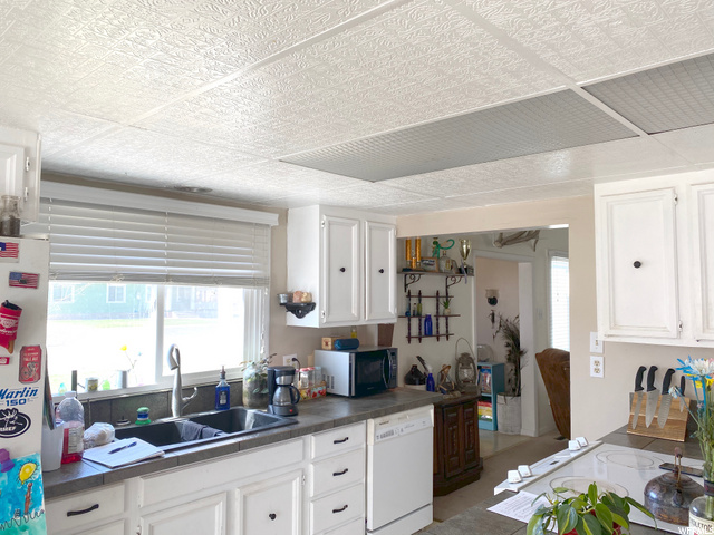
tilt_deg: +2.9
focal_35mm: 26
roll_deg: -0.5
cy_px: 268
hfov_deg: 67.3
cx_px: 357
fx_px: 536
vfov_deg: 53.1
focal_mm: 4.25
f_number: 1.8
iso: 50
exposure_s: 1/122
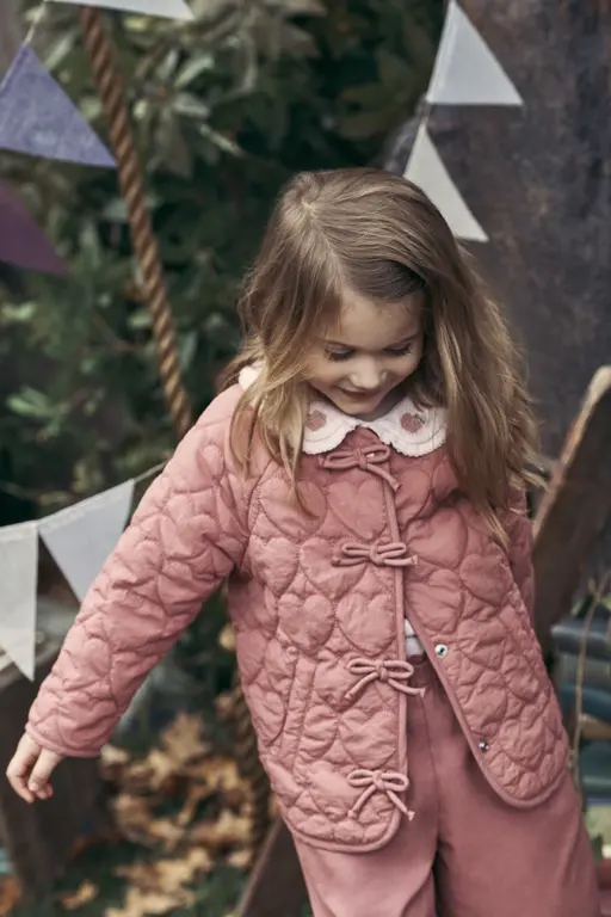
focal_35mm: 90
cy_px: 458
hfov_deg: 15.2
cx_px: 306
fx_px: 2291
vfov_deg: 22.6
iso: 250
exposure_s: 1/200
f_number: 5.6
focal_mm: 90
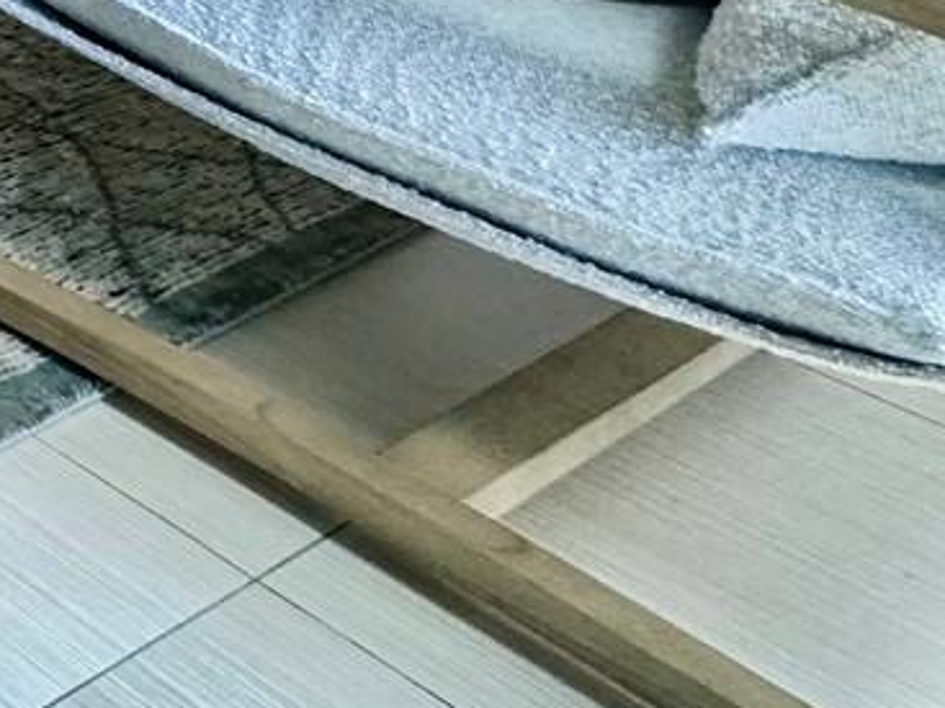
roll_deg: -0.4
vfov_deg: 18.2
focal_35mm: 61
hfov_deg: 18.8
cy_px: -613
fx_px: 1665
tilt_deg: -4.3
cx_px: -971
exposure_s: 1/120
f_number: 2.2
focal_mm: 2.22
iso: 250
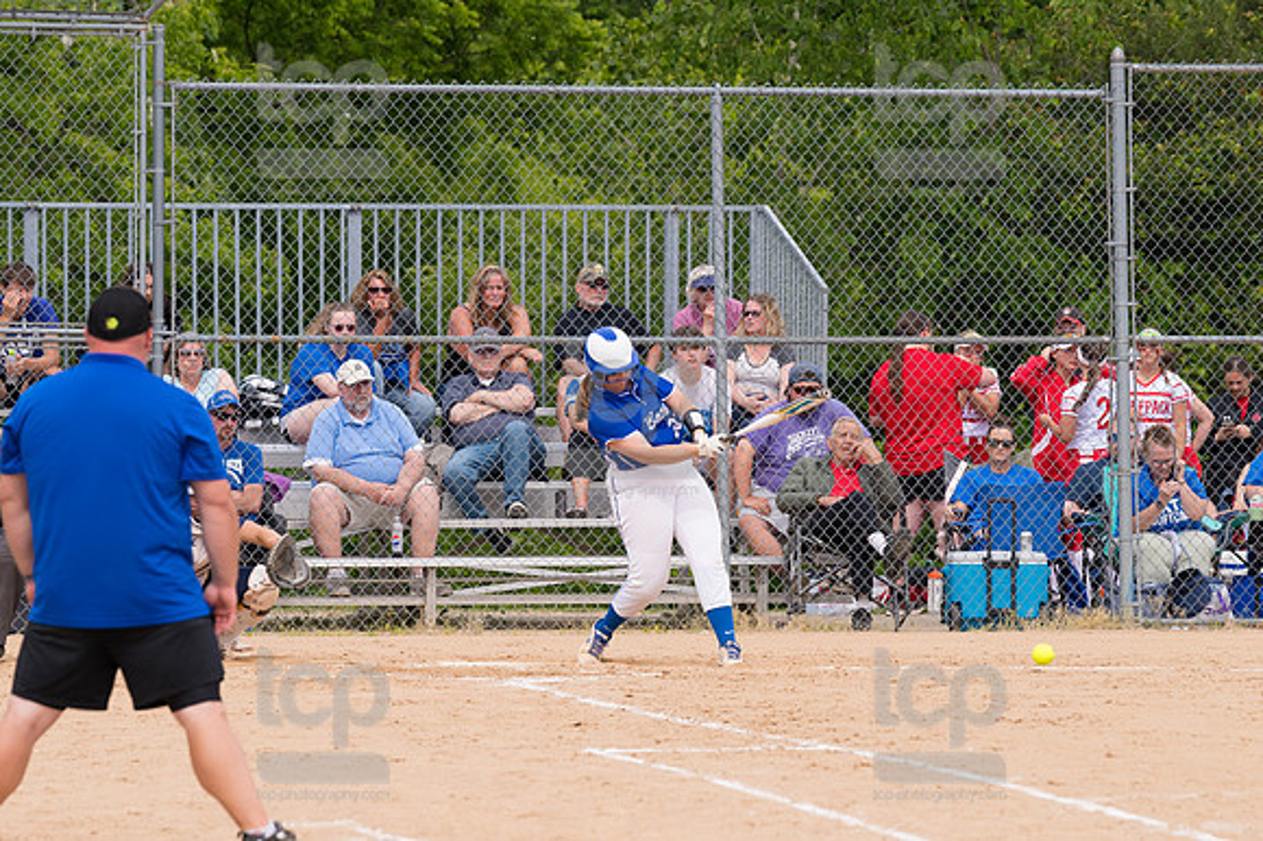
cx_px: 632
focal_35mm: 292
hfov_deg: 7.1
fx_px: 10238
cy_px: 420
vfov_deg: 4.7
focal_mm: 195
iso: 320
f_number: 5.6
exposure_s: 1/1600
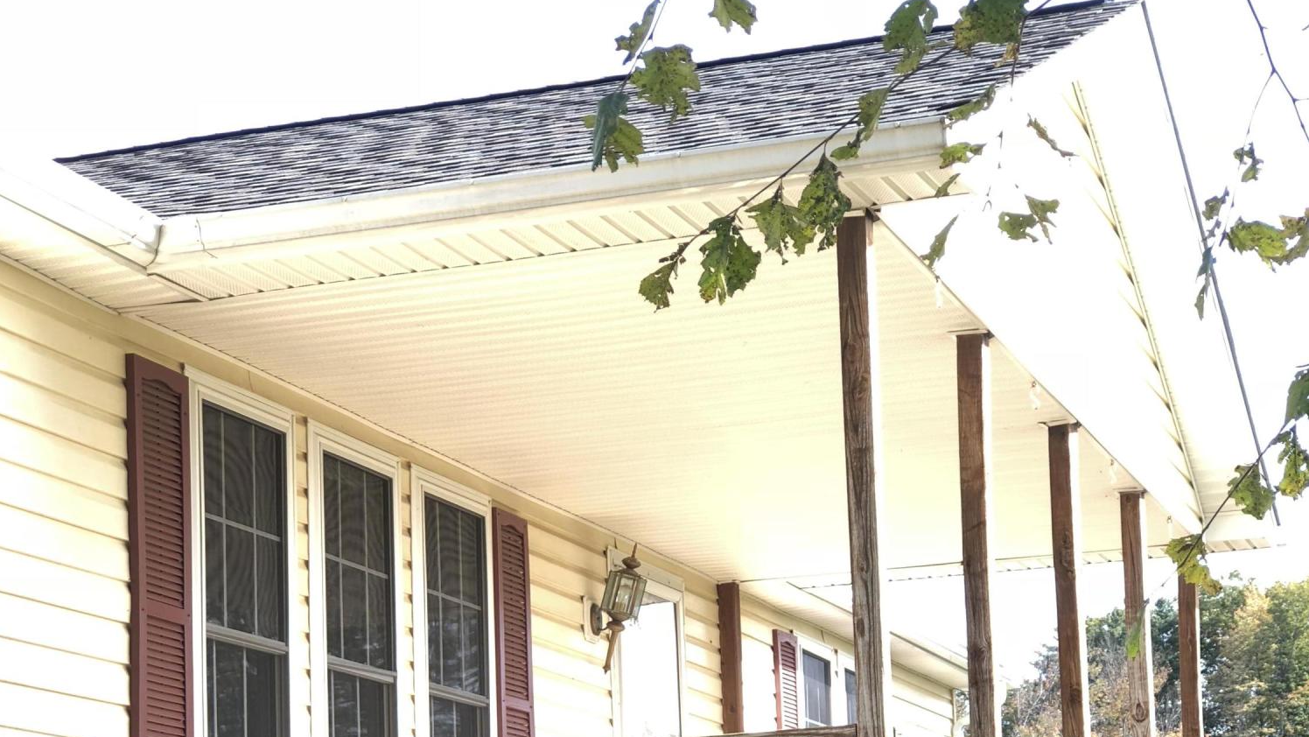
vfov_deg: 14.3
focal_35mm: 83
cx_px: 654
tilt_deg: +5.3
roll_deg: +1.8
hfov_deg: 25.6
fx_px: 2881
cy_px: 784
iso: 32
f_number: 2.8
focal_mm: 6.6
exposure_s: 1/120
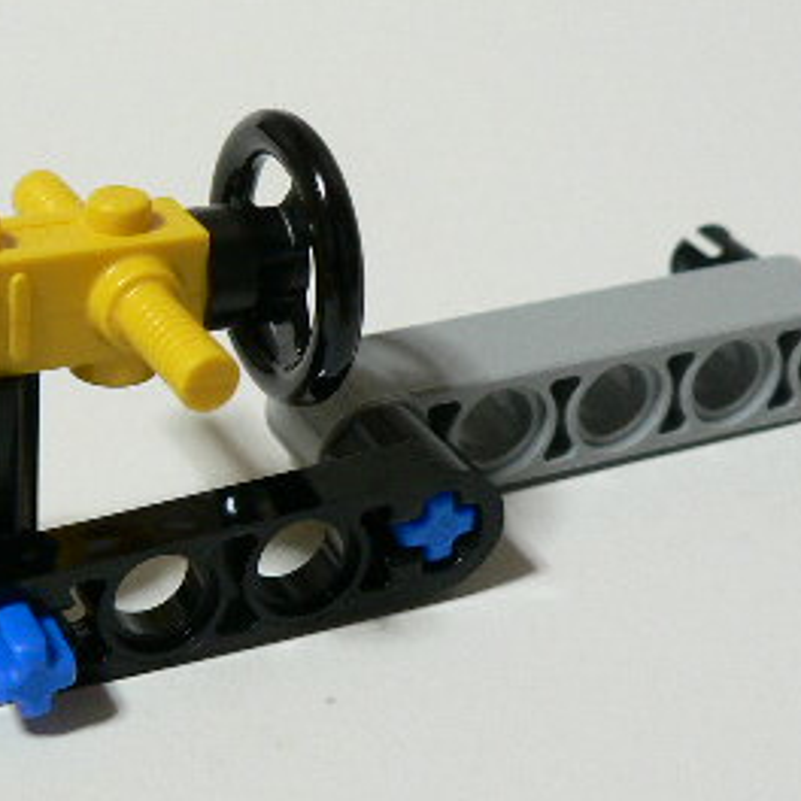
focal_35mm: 77
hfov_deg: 22.2
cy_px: 394
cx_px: 167
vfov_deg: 22.5
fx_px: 2016
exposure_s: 1/15
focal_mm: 6
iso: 200
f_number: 2.8
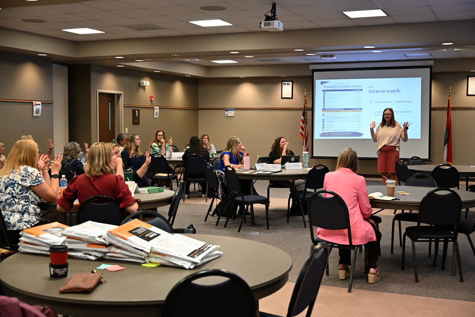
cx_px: 238
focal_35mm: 47
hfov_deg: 41.9
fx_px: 620
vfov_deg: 28.7
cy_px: 158
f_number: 5
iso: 2800
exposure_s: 1/125
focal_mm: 47
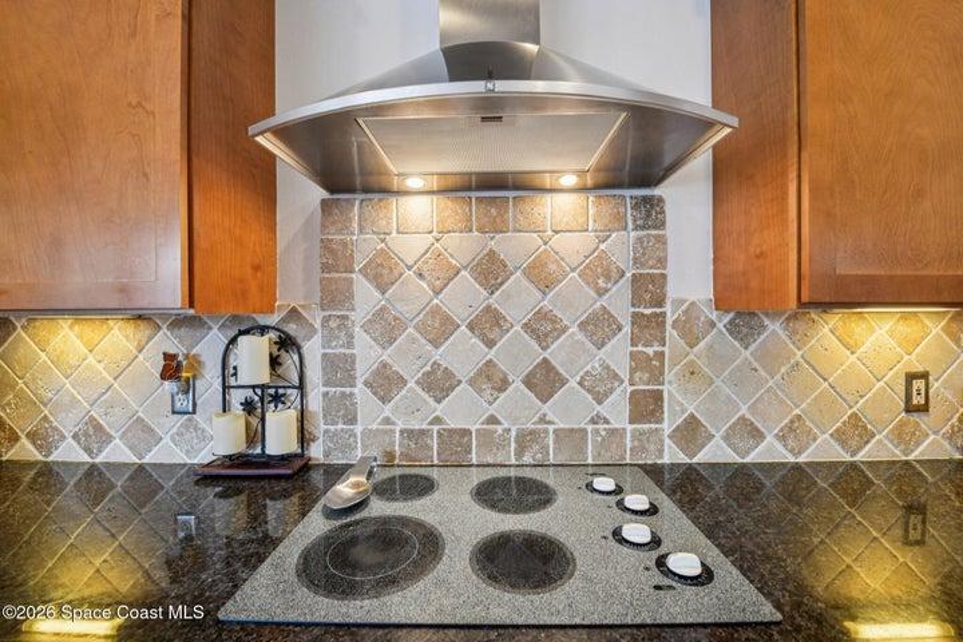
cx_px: 482
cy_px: 321
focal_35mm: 15
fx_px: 401
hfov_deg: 100.4
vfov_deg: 77.3
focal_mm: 15
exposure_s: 1/6
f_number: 8
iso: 400
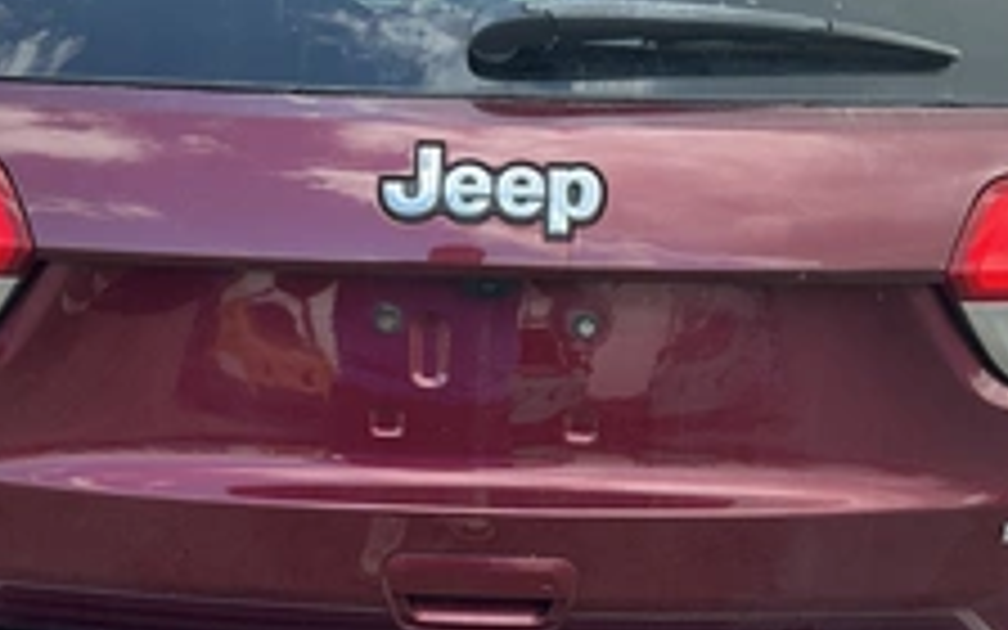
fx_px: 1456
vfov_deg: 23.9
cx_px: 464
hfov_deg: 38.2
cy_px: 540
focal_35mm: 53
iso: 25
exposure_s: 1/140
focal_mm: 3
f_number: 1.8
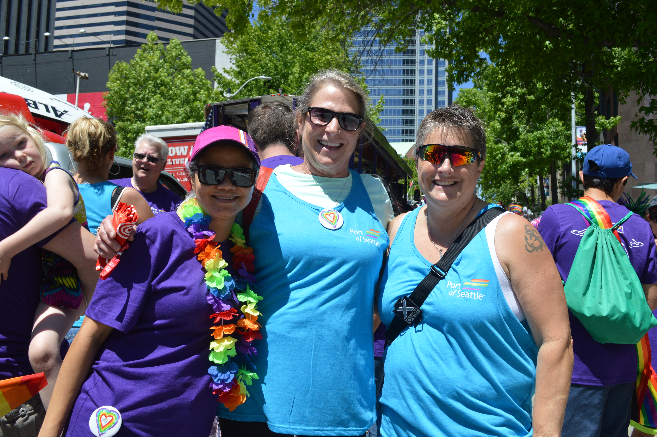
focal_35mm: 33
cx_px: 328
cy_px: 218
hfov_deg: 57.3
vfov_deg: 39.9
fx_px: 602
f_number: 10
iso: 200
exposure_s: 1/320
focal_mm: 22
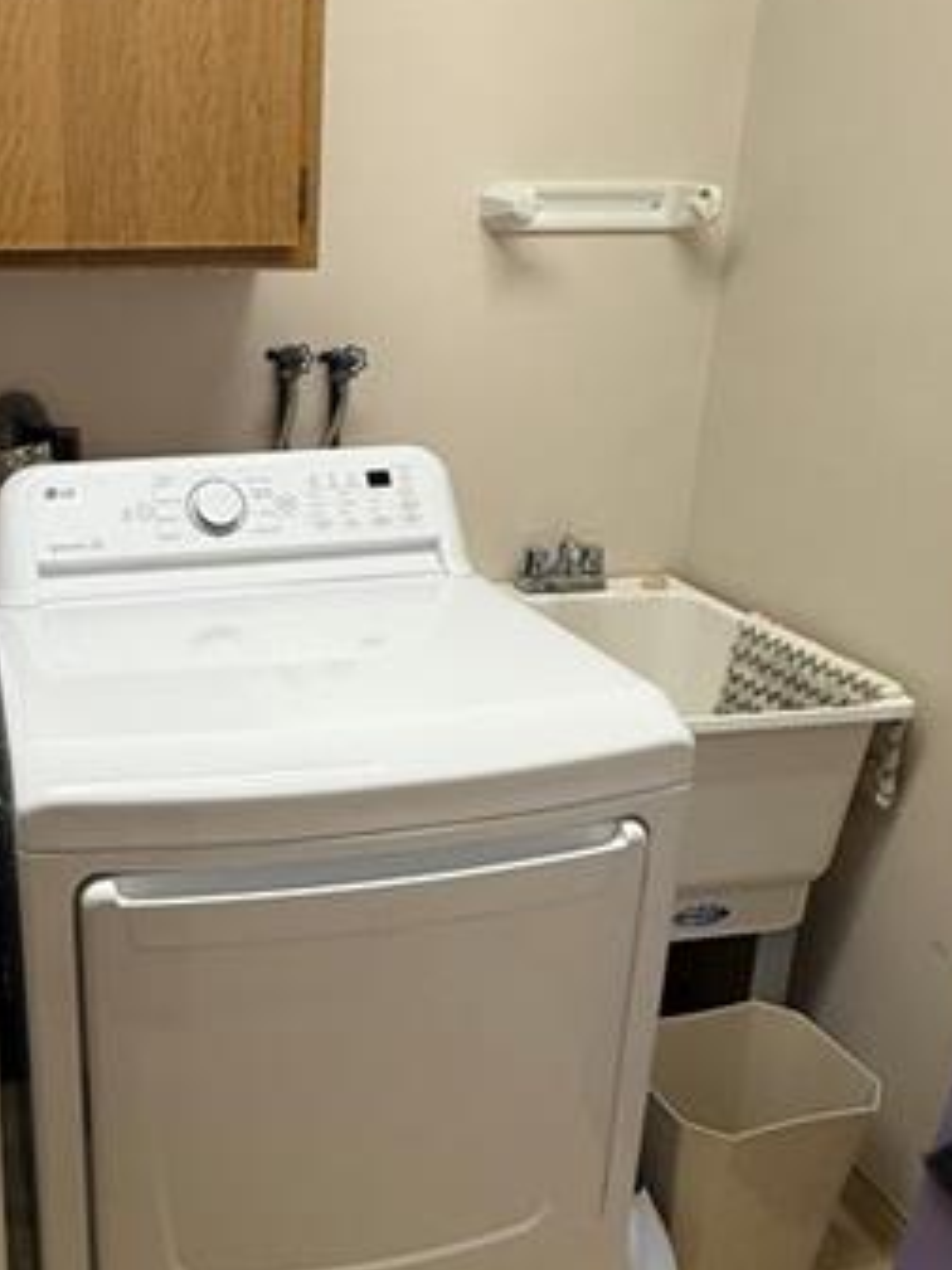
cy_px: 609
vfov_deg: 56.8
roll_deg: +2.3
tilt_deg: -18.8
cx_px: 151
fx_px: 1173
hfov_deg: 41.7
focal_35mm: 32
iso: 200
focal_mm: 2.22
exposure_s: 1/120
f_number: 2.2
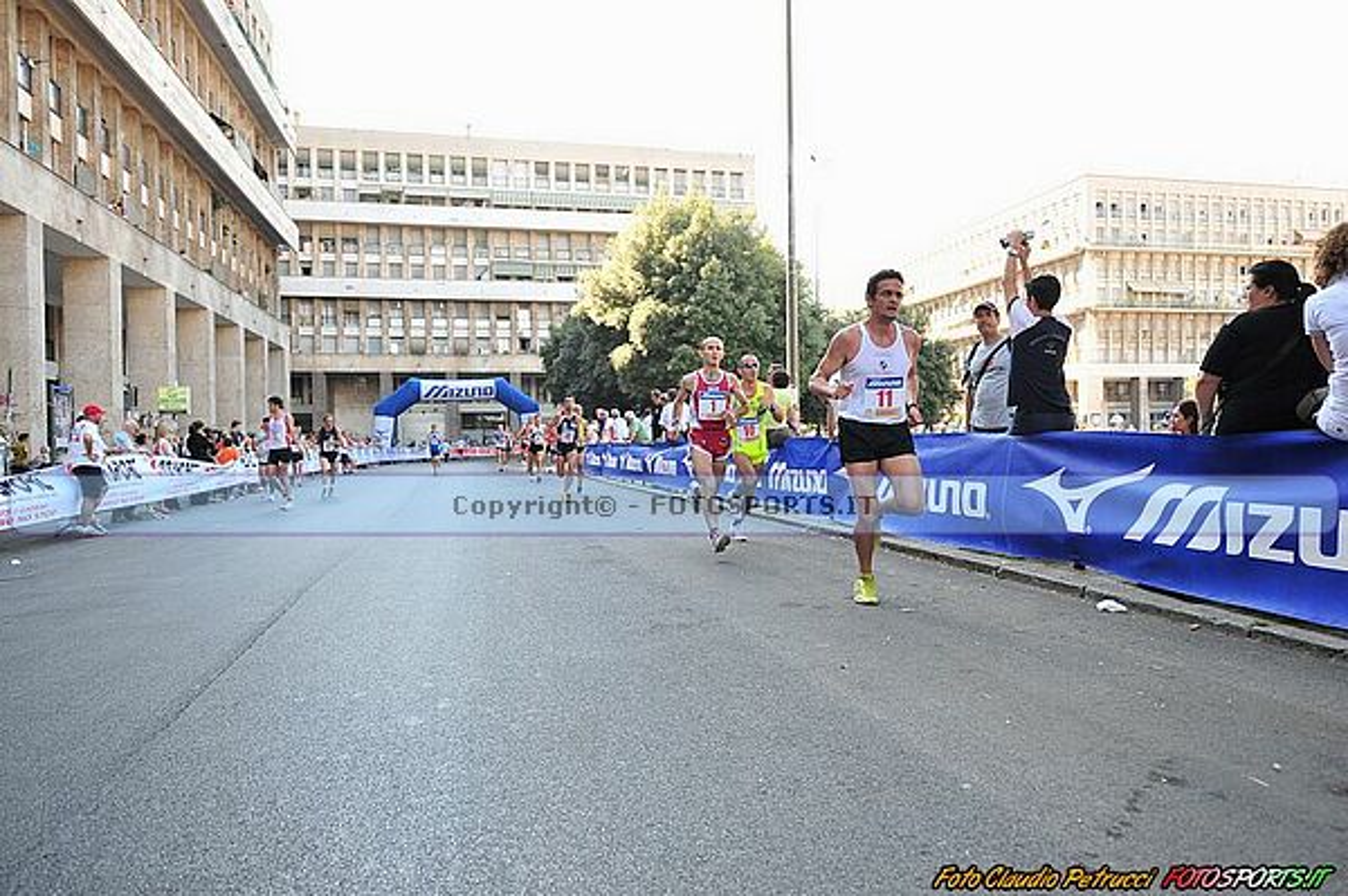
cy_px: 448
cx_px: 674
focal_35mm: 24
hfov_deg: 73.8
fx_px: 898
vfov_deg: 53.1
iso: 400
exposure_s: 1/400
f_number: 3.5
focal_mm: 24
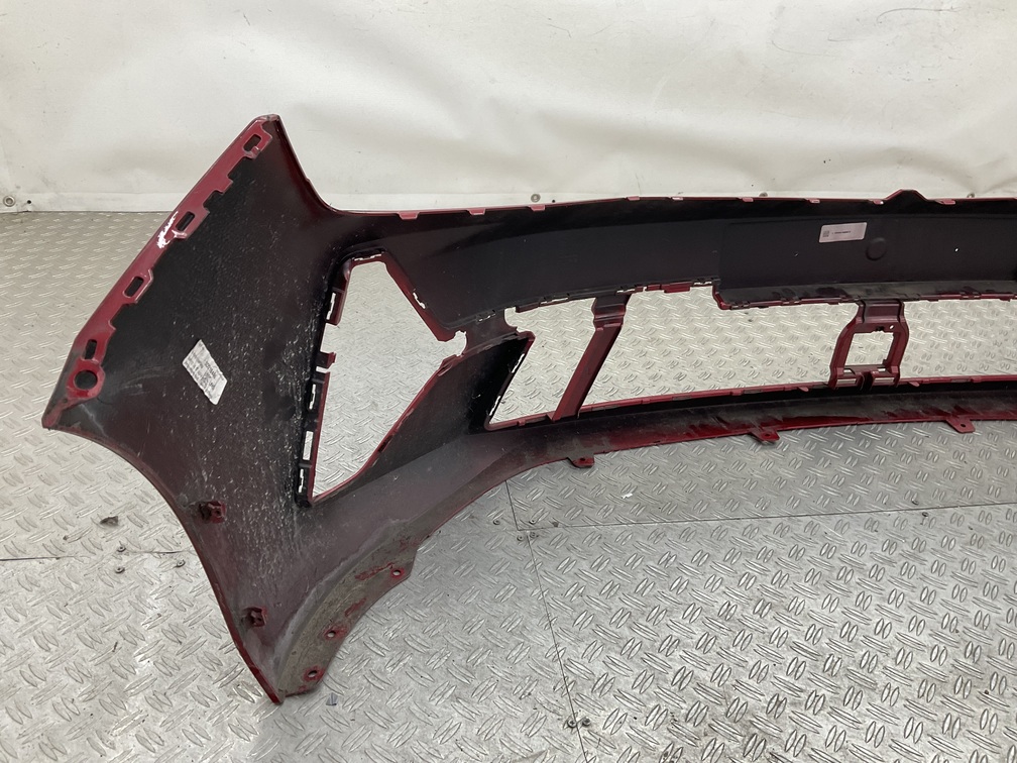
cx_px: 508
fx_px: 852
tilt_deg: -30.9
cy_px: 382
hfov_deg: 61.7
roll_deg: -6.7
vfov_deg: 48.2
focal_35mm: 29
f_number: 1.8
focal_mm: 3
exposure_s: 1/120
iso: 40
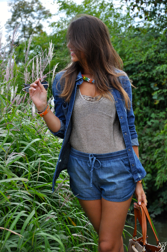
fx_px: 691
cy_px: 126
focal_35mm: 99
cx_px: 84
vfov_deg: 20.6
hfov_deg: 13.8
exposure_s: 1/1000
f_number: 5.3
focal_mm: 66
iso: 640
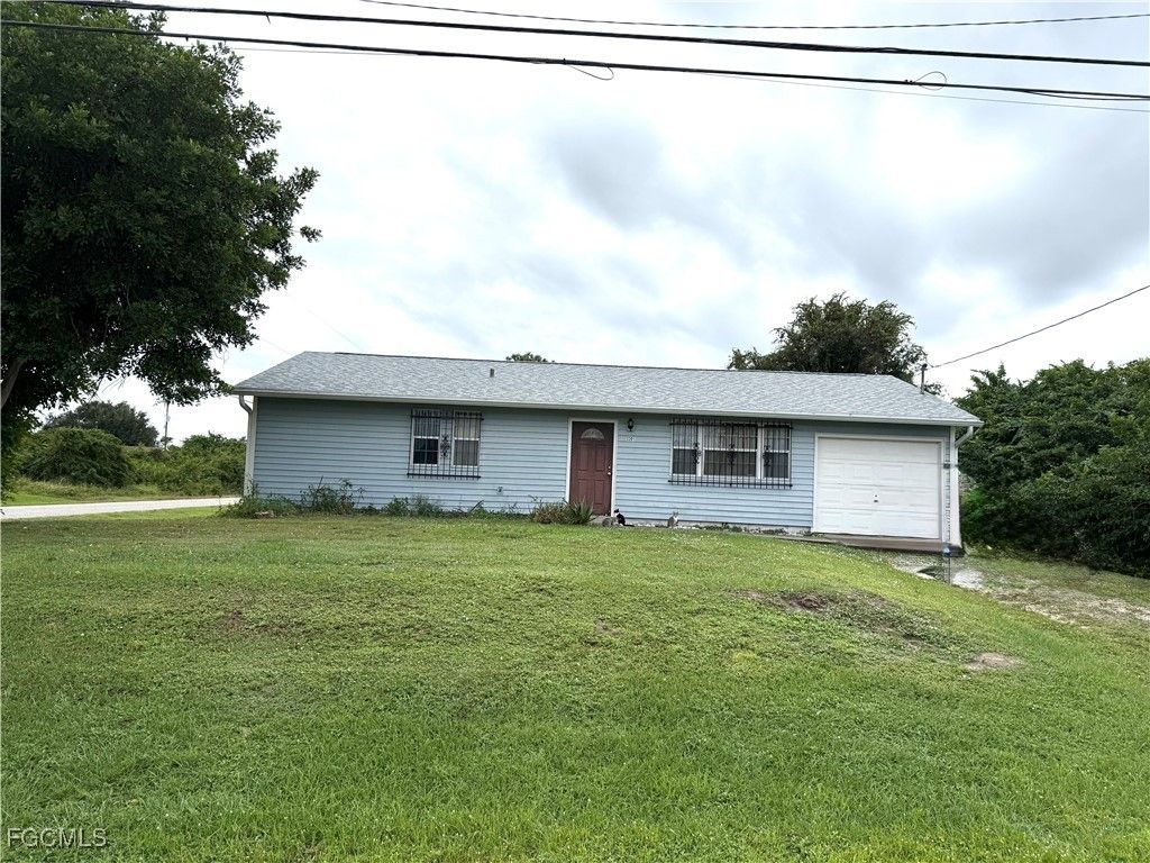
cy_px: 432
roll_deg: -2.3
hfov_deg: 71.6
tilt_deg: +4.1
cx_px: 575
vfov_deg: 56.8
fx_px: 797
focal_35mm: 24
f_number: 1.78
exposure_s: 1/9091
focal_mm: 6.76
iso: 80
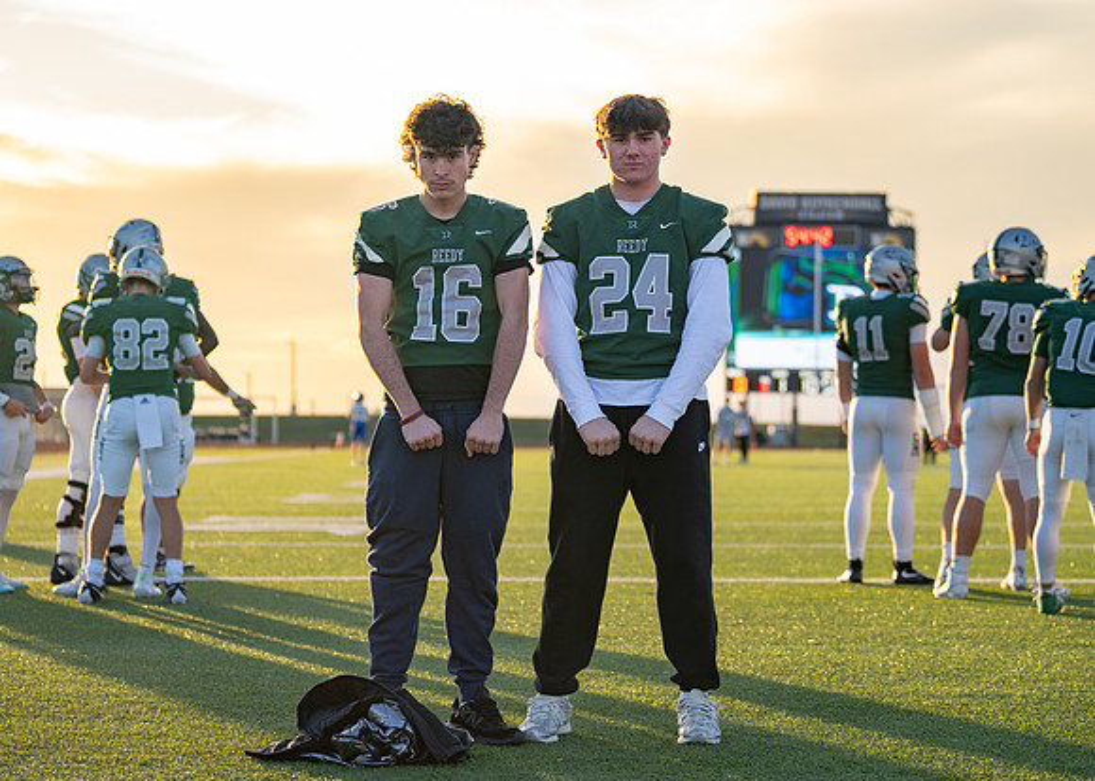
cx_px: 564
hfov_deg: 23.6
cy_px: 411
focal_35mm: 84
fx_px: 2617
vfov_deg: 17.0
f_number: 2.8
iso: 200
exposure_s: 1/640
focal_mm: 70
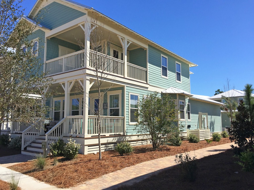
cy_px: 95
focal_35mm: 29
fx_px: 213
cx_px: 127
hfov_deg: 61.7
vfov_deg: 48.2
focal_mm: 4.15
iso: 32
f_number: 2.2
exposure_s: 1/2198
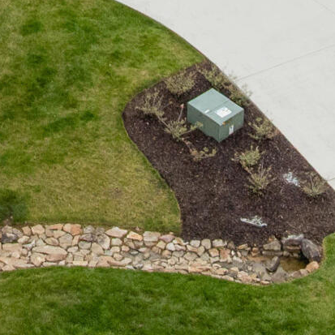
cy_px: -441
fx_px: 1686
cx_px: -28
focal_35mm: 154
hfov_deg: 11.2
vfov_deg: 10.1
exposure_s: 1/120
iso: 200
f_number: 7.1
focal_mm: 12.29
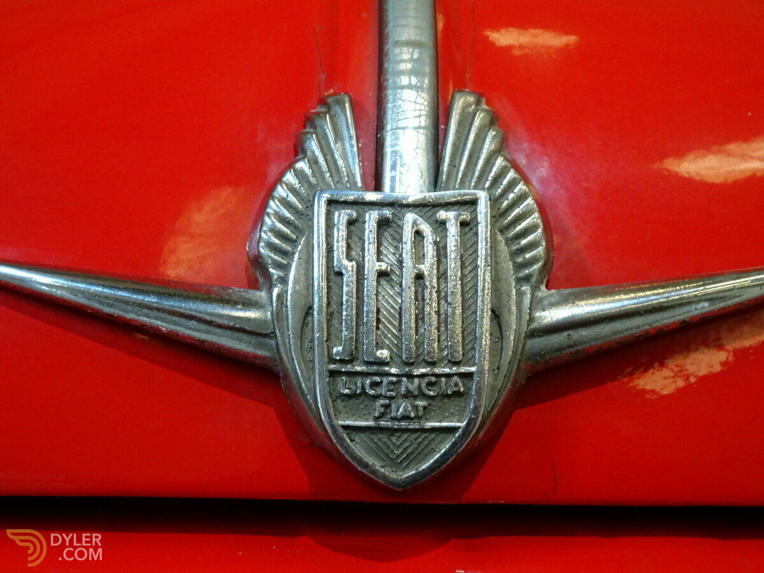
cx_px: 382
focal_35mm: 46
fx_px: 1015
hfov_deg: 41.2
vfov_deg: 31.5
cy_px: 286
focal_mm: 7.87
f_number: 4.5
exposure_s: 1/25
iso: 800
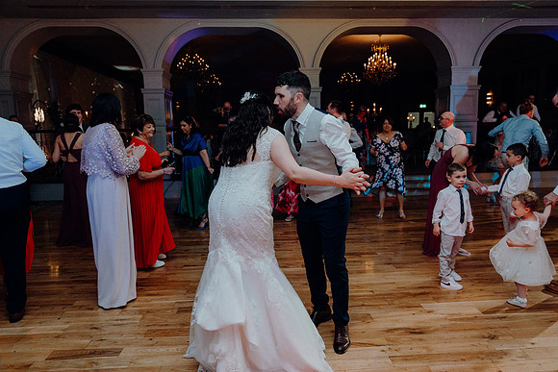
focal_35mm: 26
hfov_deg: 69.4
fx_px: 403
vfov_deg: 49.6
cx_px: 279
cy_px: 186
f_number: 3.5
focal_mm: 26
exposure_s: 1/200
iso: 2500
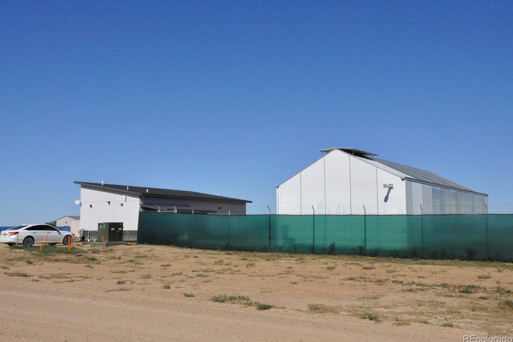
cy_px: 171
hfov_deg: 48.5
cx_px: 253
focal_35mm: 40
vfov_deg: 33.4
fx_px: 570
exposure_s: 1/1600
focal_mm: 26
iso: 2000
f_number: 20
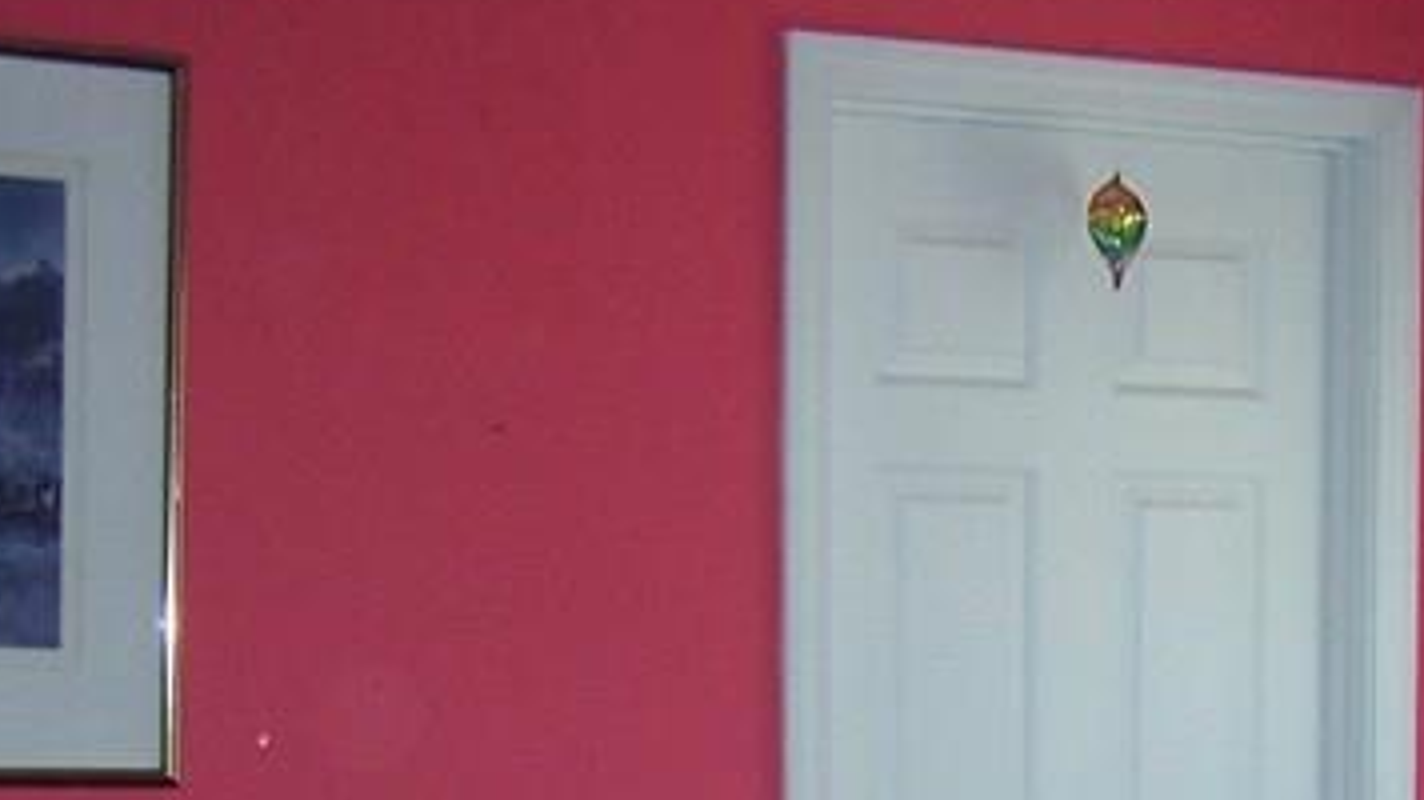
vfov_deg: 9.7
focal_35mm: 119
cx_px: 1152
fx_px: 4492
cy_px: 1348
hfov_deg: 17.8
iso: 140
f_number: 2.8
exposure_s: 1/60
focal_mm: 6.3
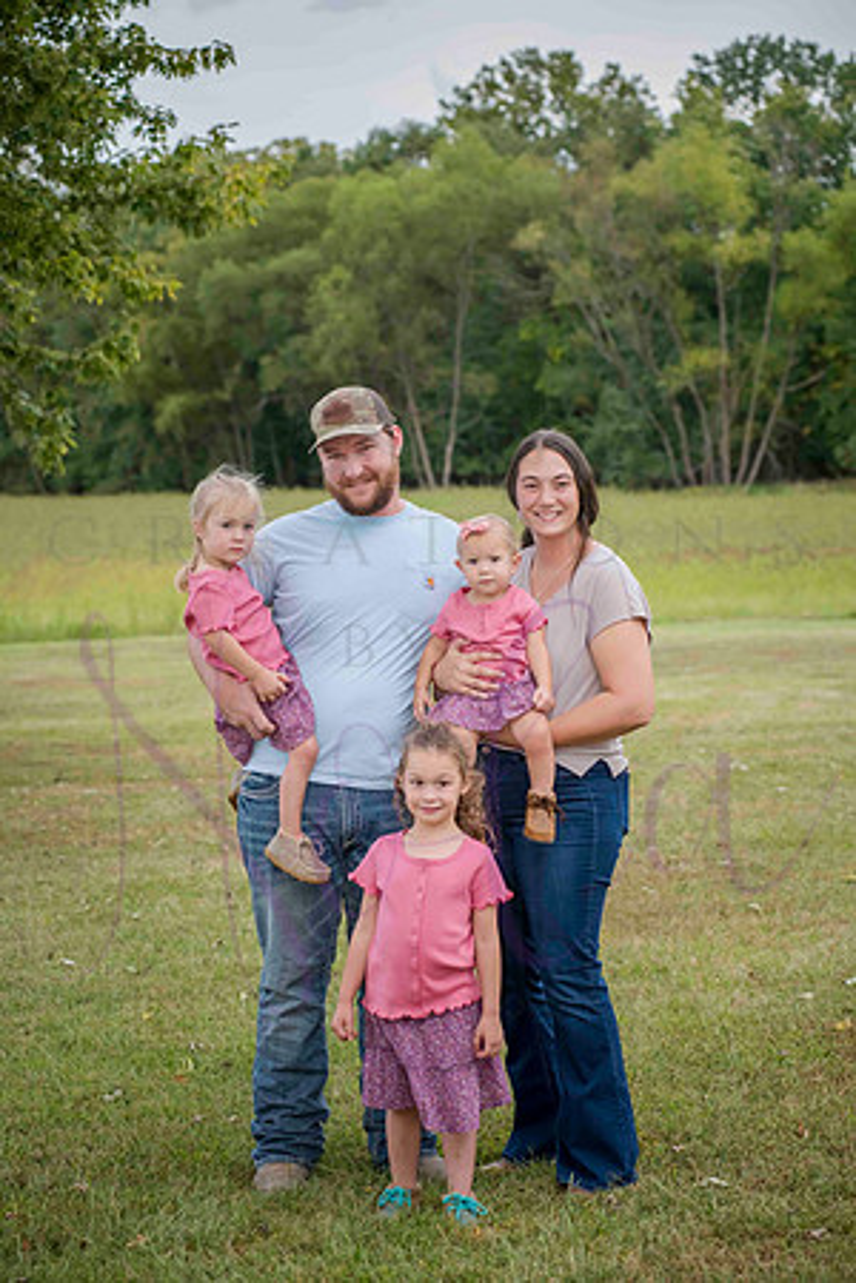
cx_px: 428
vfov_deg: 25.4
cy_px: 642
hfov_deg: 17.1
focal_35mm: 80
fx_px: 2853
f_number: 5.6
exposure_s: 1/400
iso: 400
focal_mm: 80
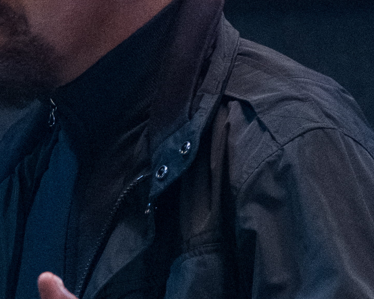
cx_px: -160
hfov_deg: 3.1
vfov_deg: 2.5
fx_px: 6797
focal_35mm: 614
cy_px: 303
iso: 5000
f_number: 3.2
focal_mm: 106
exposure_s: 1/125
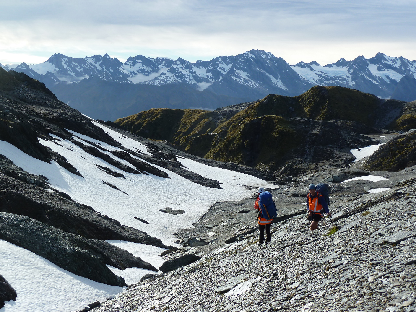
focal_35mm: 44
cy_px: 156
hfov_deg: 42.9
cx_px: 208
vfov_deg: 32.9
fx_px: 529
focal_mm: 7.3
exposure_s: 1/400
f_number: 4
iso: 80
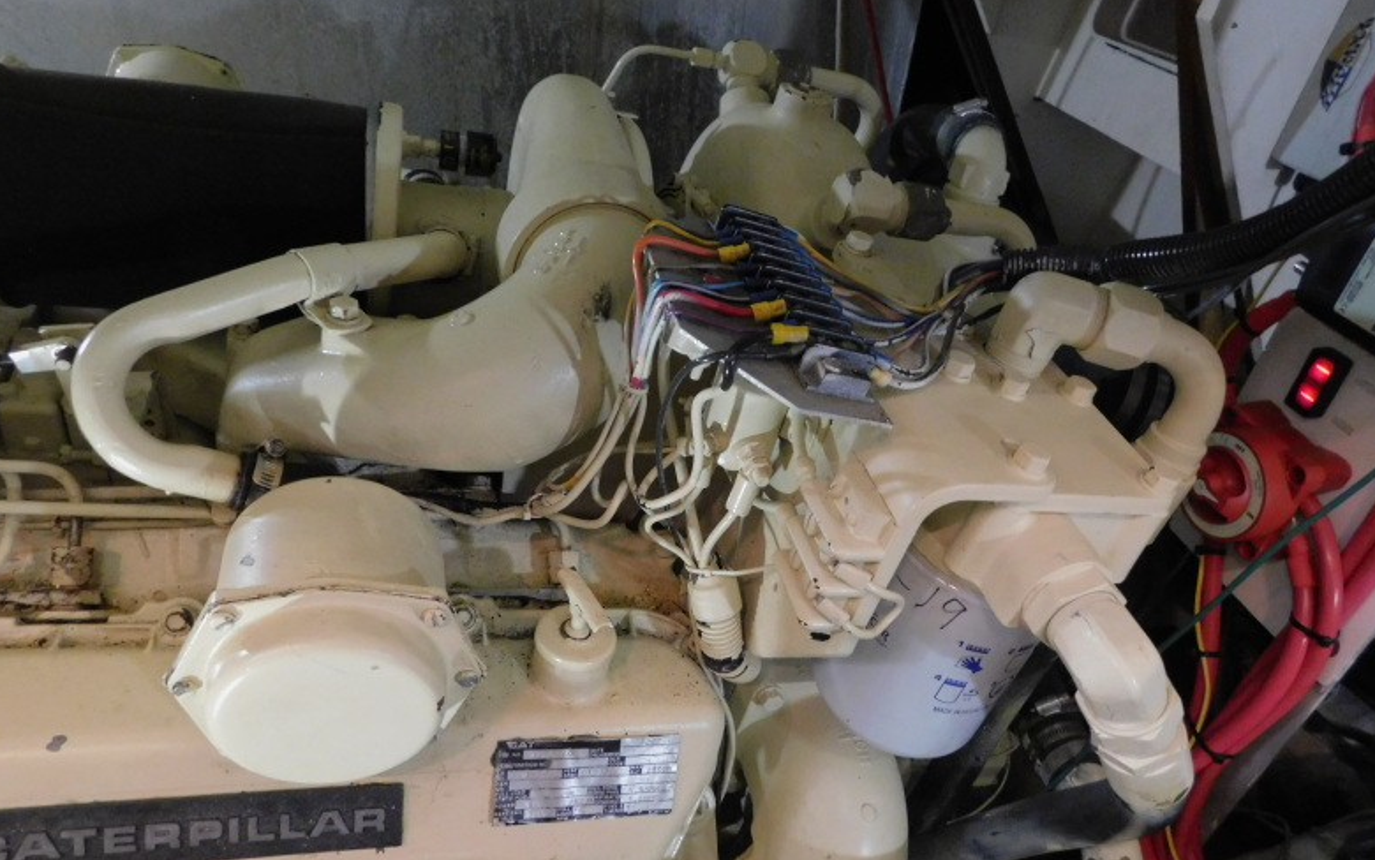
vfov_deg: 49.2
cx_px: 686
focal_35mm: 25
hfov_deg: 72.5
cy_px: 490
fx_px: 937
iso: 560
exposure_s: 1/8
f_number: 3
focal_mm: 4
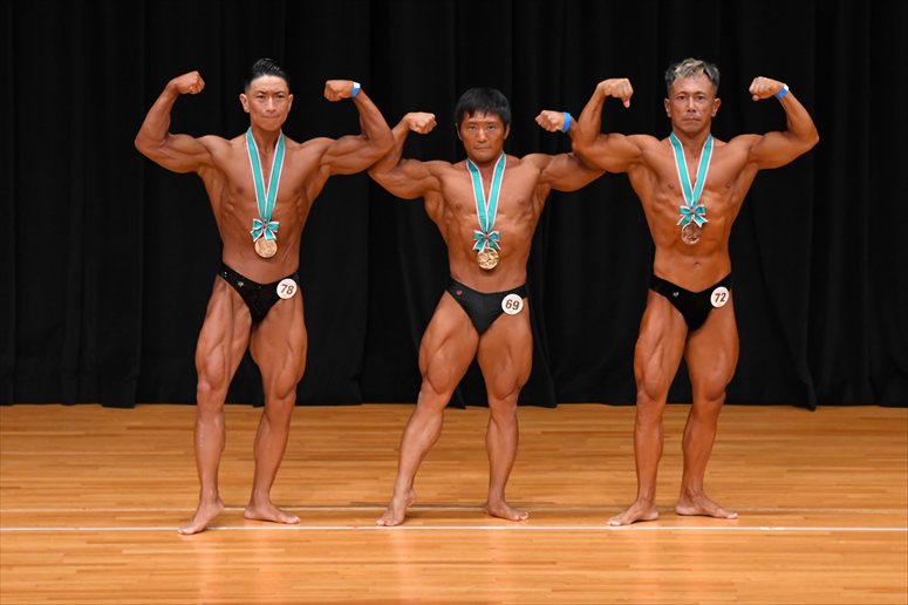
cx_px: 454
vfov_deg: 5.4
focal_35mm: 255
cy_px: 302
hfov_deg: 8.1
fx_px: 6429
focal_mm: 170
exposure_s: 1/400
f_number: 5.6
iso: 3200
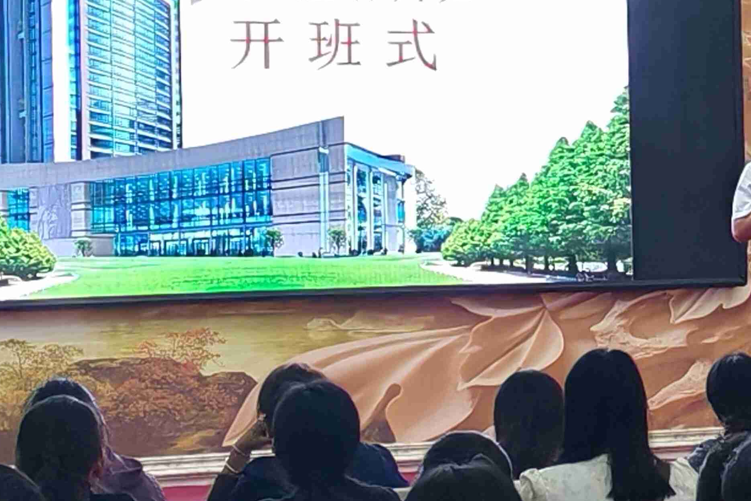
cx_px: 584
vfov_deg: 8.3
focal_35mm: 166
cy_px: 88
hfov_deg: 12.3
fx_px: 3463
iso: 100
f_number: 1.95
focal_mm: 5.52
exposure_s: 1/100
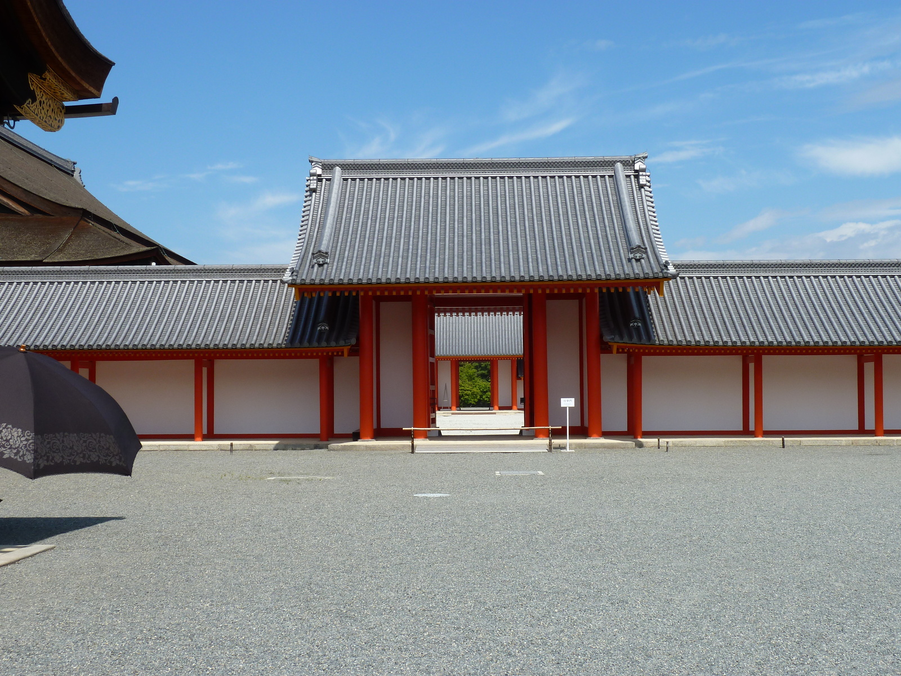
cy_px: 338
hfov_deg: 39.7
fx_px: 1249
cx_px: 450
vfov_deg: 30.3
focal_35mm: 48
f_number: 5
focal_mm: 7.9
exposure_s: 1/400
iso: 80
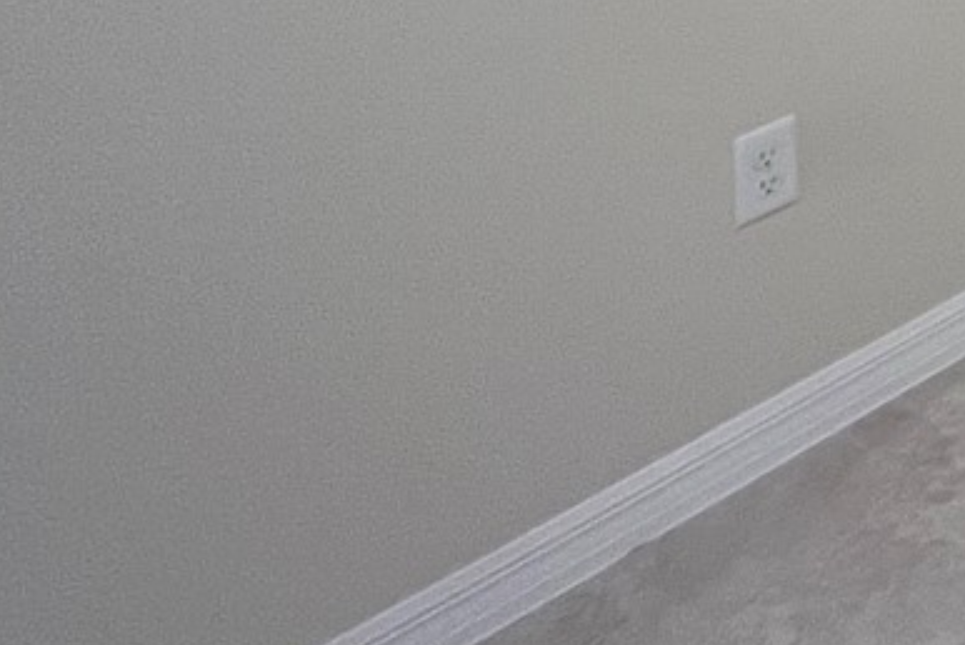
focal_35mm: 56
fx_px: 1502
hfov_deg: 18.9
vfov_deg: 18.1
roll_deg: -1.2
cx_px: 1968
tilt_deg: -3.8
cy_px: -580
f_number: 1.8
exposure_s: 1/120
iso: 160
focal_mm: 1.57
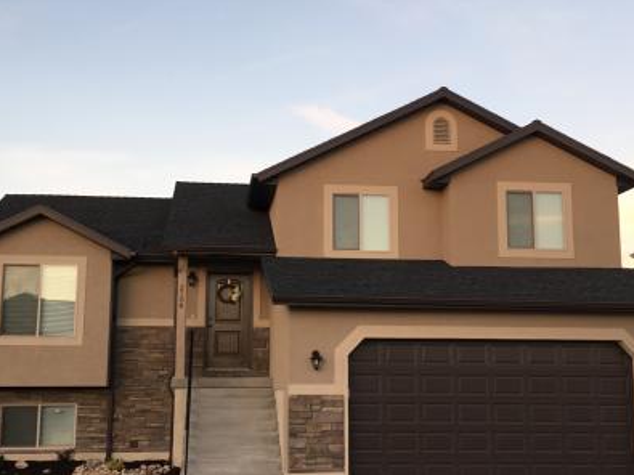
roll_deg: -0.7
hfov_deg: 40.4
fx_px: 861
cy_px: 250
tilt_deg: +8.3
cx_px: 305
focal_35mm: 47
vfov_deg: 30.9
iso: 32
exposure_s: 1/60
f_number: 2.2
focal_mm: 4.15
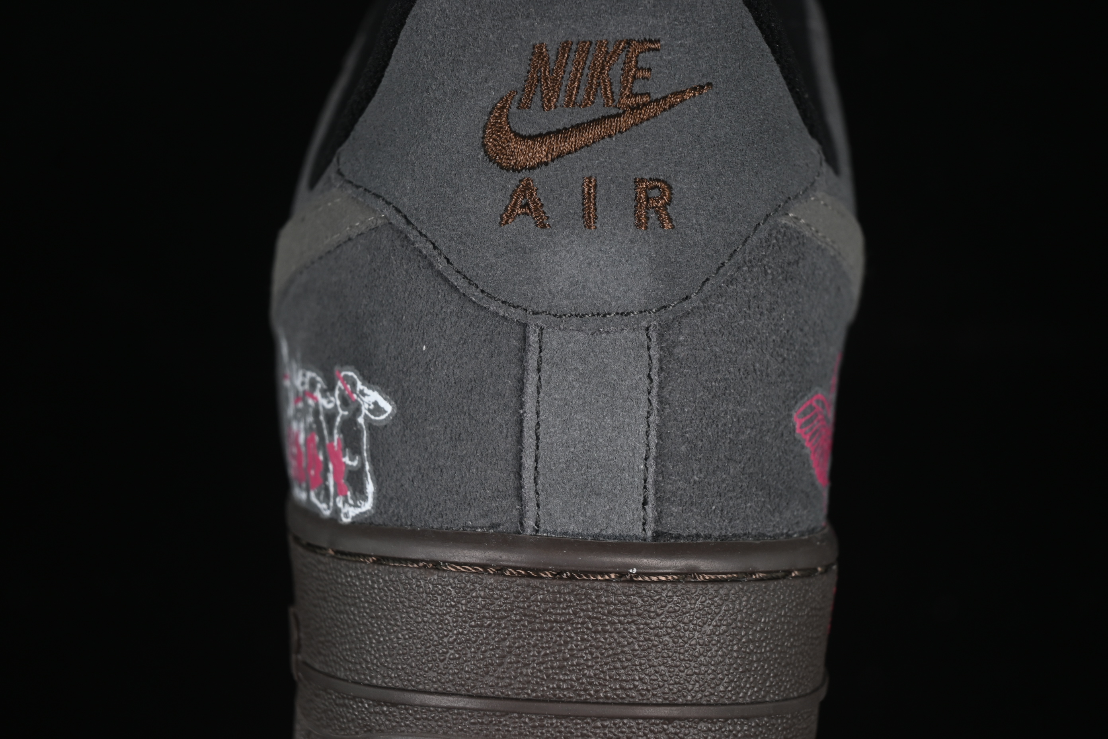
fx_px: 2308
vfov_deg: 18.2
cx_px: 554
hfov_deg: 27.0
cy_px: 370
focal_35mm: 75
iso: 160
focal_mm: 50
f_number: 6.3
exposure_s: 1/50
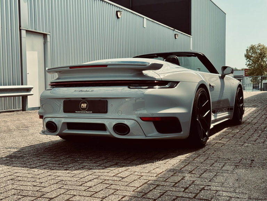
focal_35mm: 48
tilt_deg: -3.6
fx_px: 370
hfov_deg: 39.7
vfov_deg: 30.3
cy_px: 100
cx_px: 134
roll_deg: +0.6
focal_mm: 6.76
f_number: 1.78
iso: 64
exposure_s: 1/2959
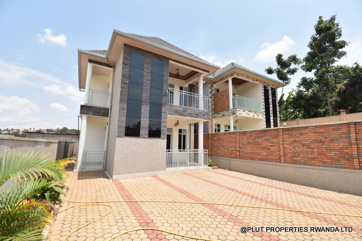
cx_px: 181
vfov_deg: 77.4
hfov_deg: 100.4
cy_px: 120
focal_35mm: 15
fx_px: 151
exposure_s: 1/750
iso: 500
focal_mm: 10
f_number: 8
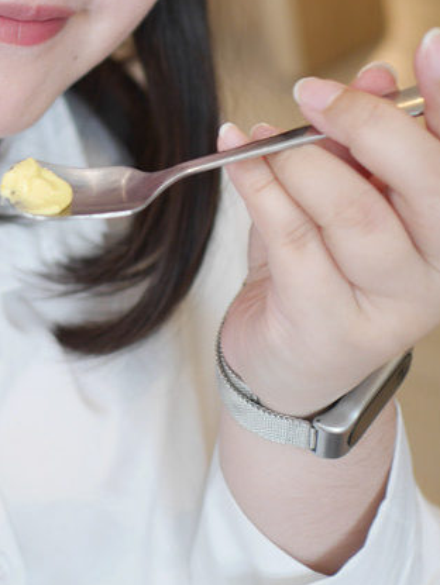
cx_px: 1
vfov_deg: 28.1
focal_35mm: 65
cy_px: 7
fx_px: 1100
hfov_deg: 21.8
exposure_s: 1/60
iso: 200
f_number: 1.7
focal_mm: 15
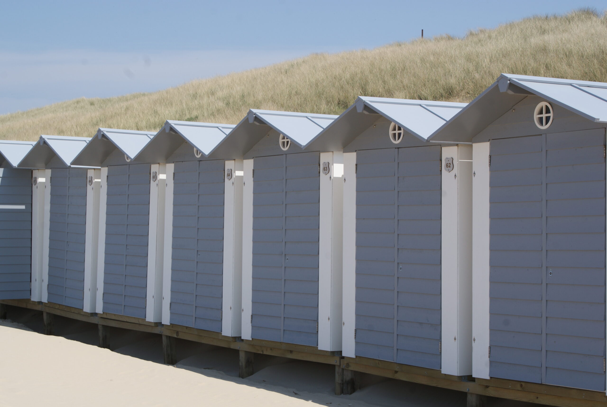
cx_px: 304
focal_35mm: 75
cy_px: 204
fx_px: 1266
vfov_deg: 18.2
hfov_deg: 27.0
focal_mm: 50
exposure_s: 1/125
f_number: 13
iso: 100
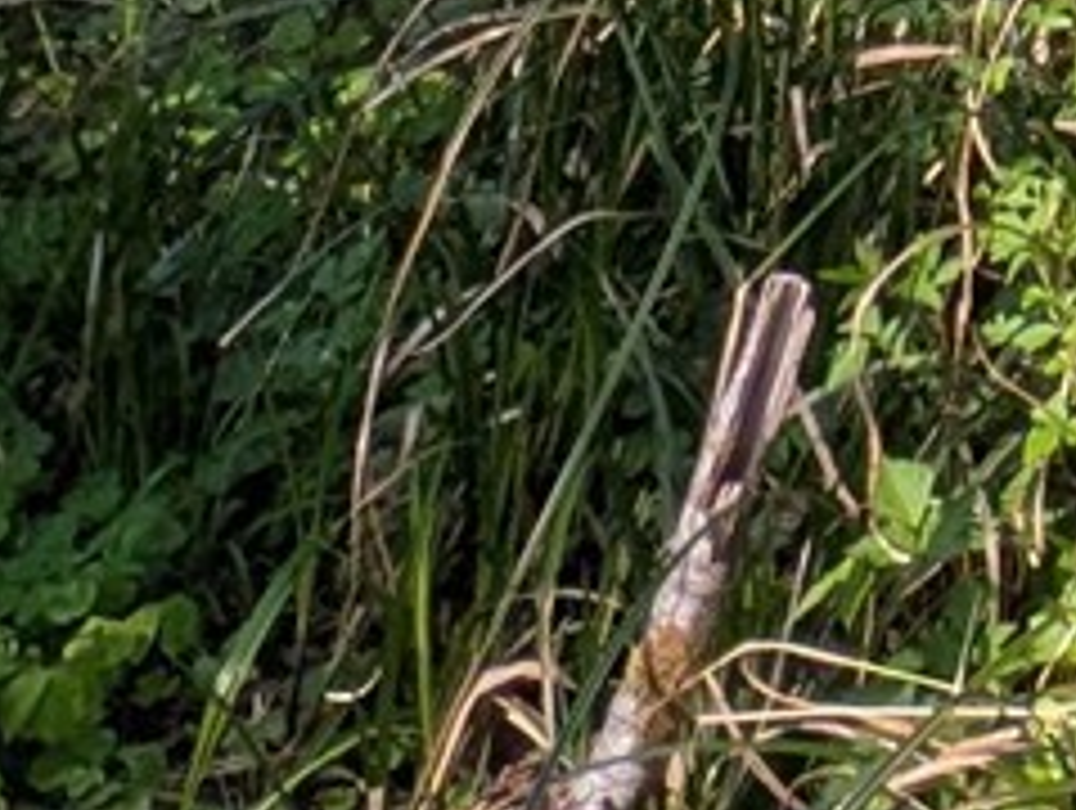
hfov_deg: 19.0
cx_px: 1900
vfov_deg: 10.5
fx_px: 2490
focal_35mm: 80
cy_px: -1798
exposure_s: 1/433
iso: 40
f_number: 1.95
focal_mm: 2.23
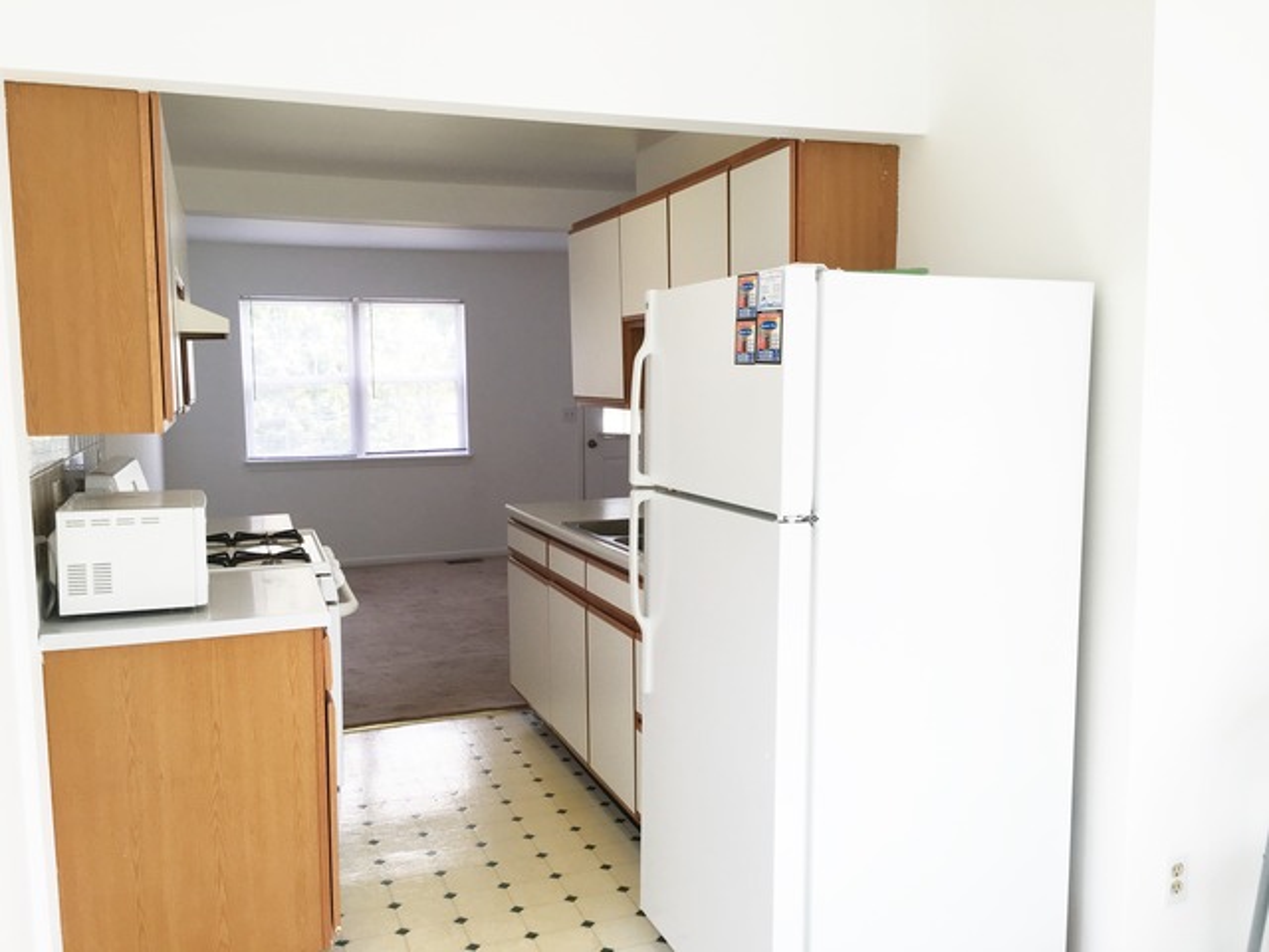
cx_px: 634
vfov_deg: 48.2
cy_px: 476
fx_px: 1063
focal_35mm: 29
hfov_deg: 61.7
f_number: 2.2
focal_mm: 4.15
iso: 32
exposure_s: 1/120
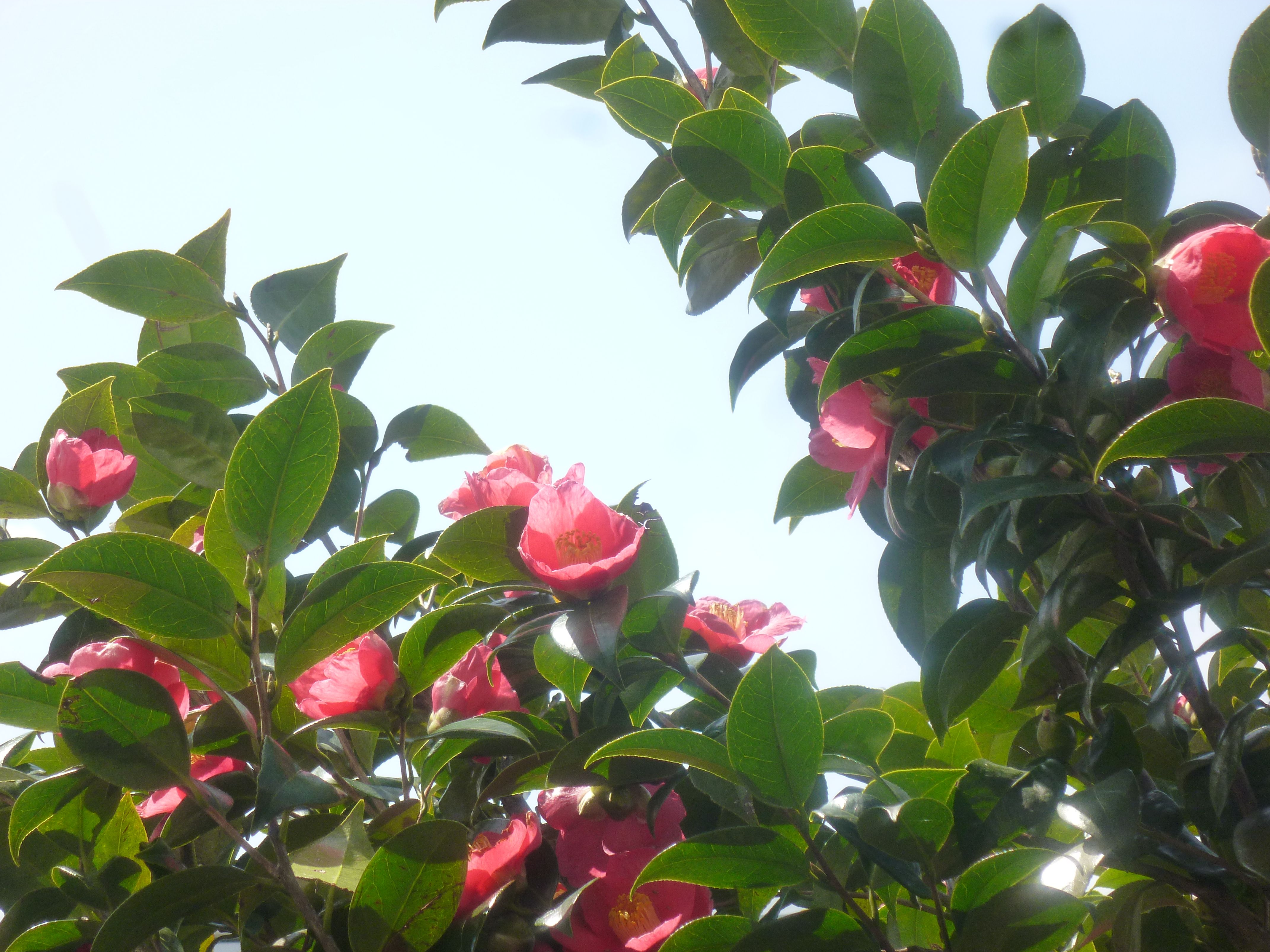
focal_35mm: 121
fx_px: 4439
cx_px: 636
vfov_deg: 12.2
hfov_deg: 16.3
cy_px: 477
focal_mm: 21.5
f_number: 5.9
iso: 125
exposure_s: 1/160
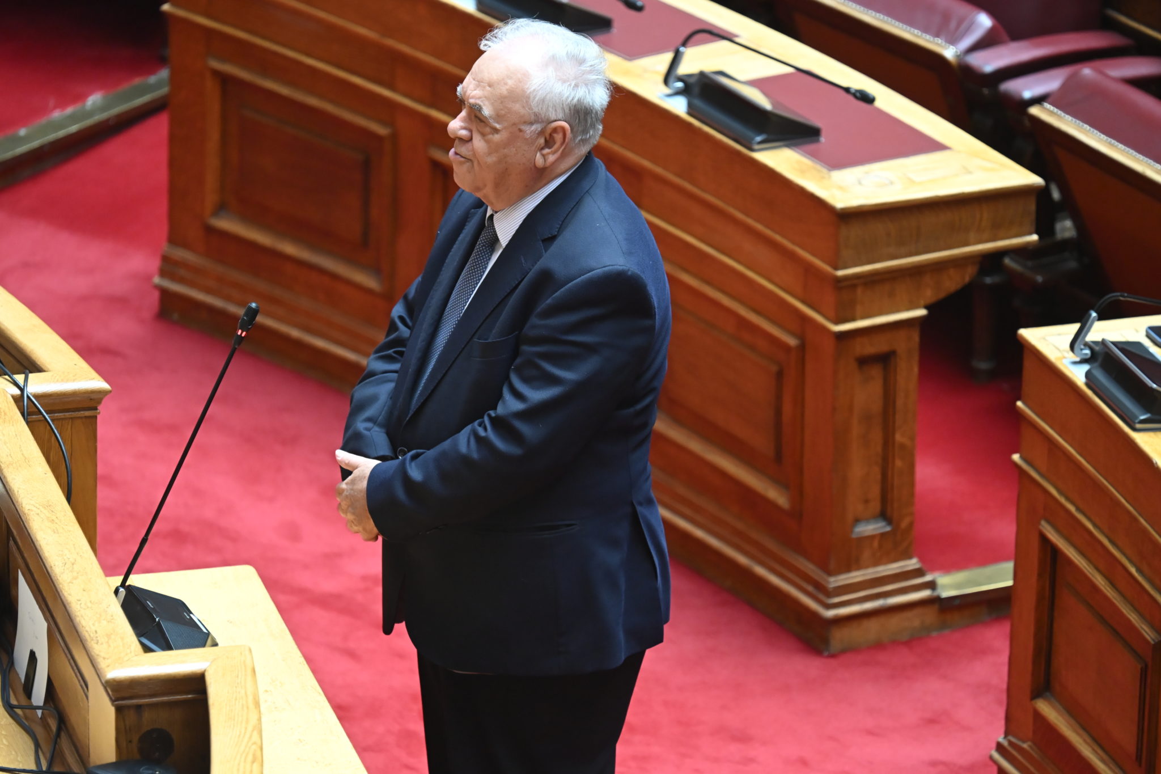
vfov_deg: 4.6
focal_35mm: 300
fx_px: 9674
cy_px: 387
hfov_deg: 6.9
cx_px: 580
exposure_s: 1/640
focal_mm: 300
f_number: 4.5
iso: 4000
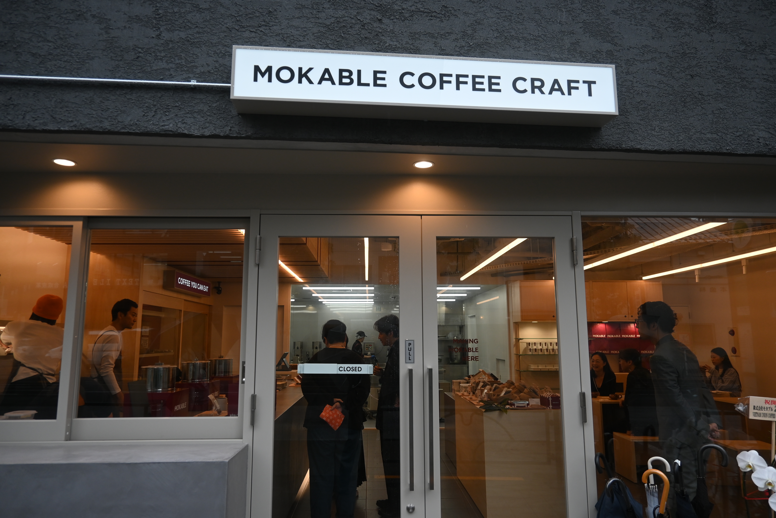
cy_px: 259
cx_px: 388
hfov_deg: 73.7
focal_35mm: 24
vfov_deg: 53.1
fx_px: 517
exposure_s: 1/250
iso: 250
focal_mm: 16
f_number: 4
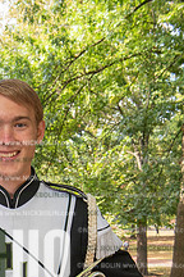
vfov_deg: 26.5
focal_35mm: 73
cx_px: 17
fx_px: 560
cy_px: 265
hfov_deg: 18.4
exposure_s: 1/100
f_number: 8
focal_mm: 35
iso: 500
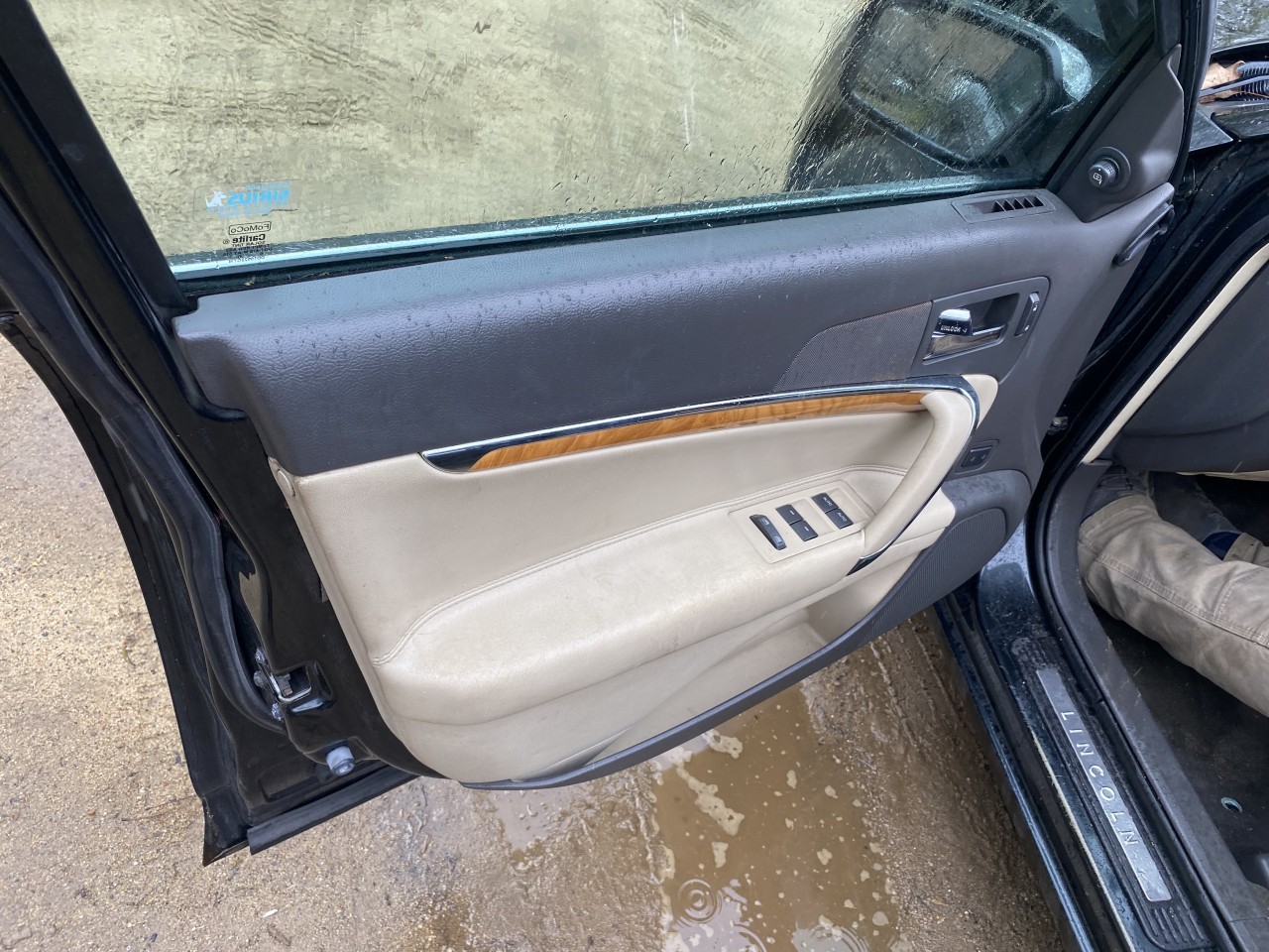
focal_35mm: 26
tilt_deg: -45.5
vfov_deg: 53.1
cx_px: 634
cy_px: 476
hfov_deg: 67.3
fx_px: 953
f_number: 1.8
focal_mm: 4.25
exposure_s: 1/347
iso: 32
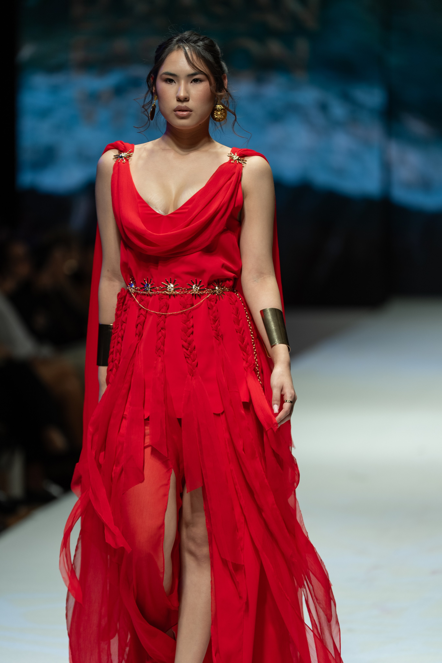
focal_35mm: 200
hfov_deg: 6.9
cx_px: 221
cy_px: 332
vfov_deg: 10.3
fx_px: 3683
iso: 200
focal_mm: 200
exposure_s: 1/400
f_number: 2.8
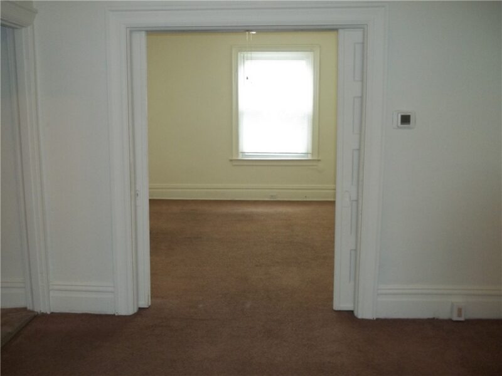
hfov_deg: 55.4
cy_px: 188
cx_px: 251
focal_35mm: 33
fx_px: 479
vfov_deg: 42.9
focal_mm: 5.9
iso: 160
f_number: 3.3
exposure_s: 1/30
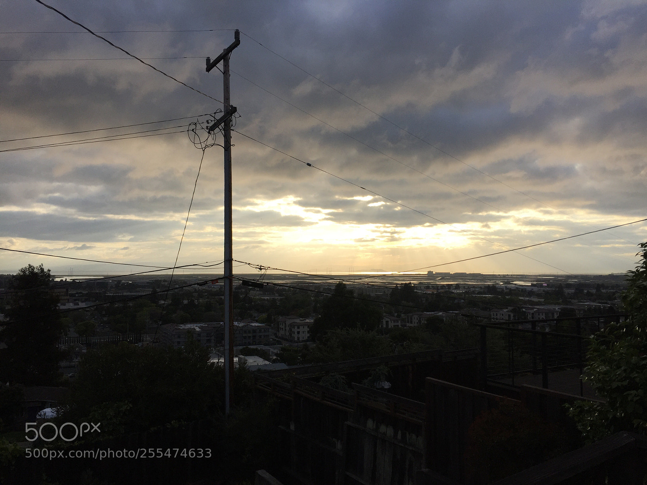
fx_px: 542
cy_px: 242
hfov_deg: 61.7
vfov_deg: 48.2
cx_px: 324
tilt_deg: +4.2
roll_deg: -0.5
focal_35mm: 29
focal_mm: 4.15
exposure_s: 1/1799
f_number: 2.2
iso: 32
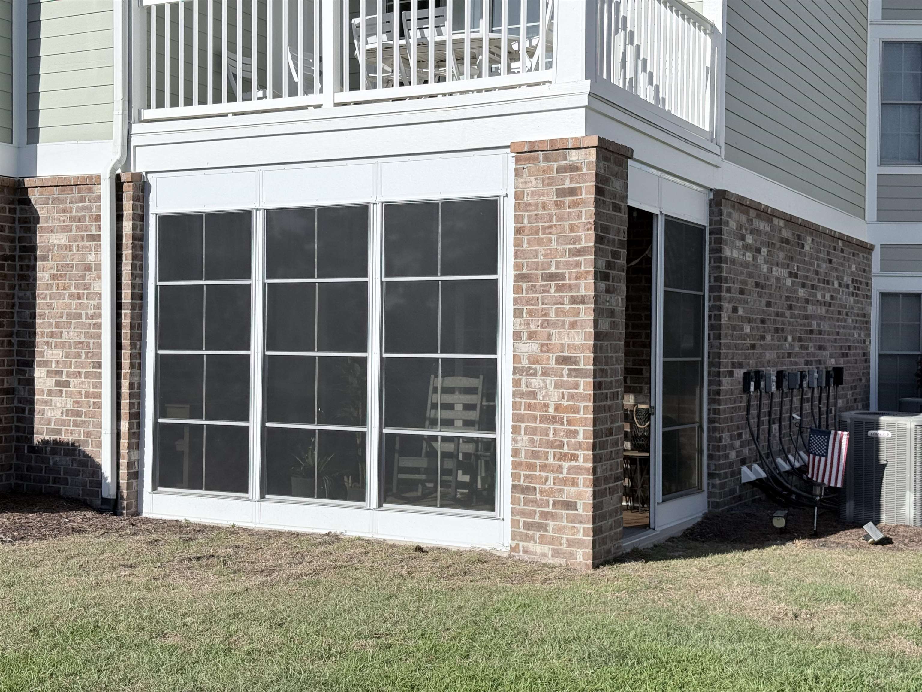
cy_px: 346
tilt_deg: -1.1
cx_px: 461
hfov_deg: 39.7
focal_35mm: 48
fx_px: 1278
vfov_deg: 30.3
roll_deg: -2.8
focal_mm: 6.76
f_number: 1.78
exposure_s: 1/6024
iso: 64
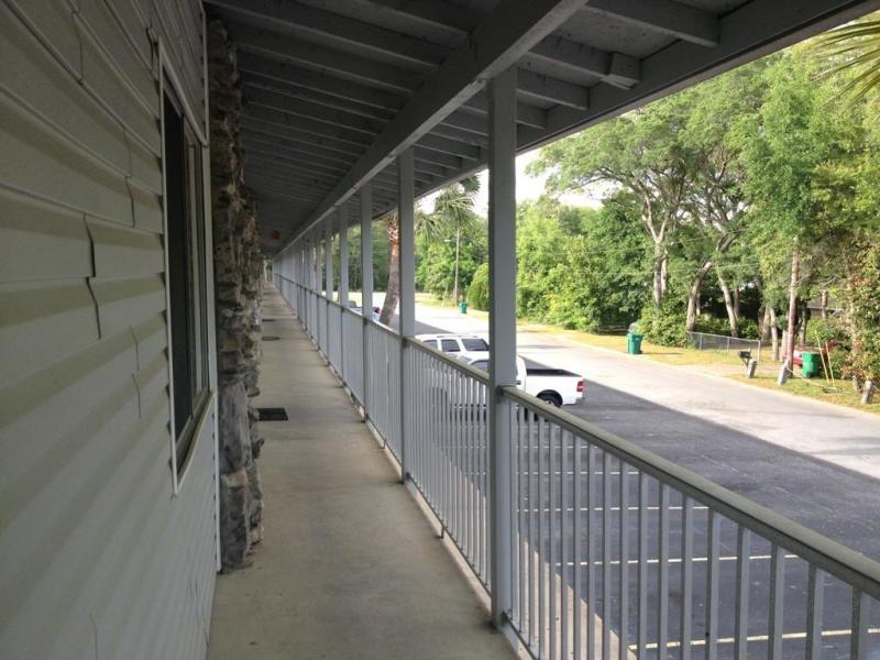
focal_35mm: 35
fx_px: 890
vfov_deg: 40.7
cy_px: 330
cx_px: 440
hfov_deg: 52.6
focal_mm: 4.28
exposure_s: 1/120
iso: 64
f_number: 2.4
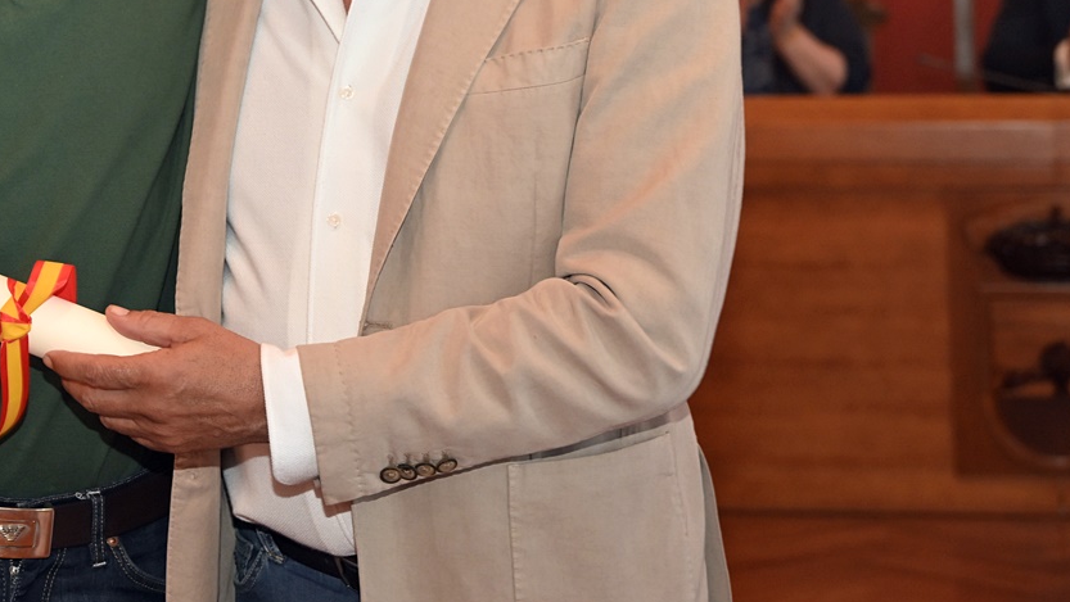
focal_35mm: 141
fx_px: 4001
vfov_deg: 8.6
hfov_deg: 15.1
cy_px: -17
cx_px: 141
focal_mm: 73
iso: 1600
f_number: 6
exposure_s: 1/60
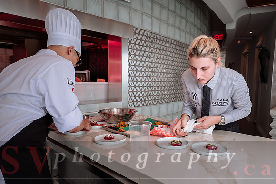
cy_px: 104
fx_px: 208
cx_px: 156
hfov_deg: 66.9
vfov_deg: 47.7
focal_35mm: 27
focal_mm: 16
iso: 200
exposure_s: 1/200
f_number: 3.2
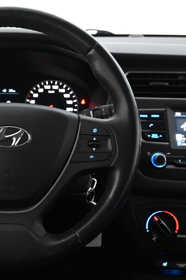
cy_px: 139
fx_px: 409
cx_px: 9
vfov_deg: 37.7
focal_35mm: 53
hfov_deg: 24.7
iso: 5600
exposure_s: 1/40
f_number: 4.2
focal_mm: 23
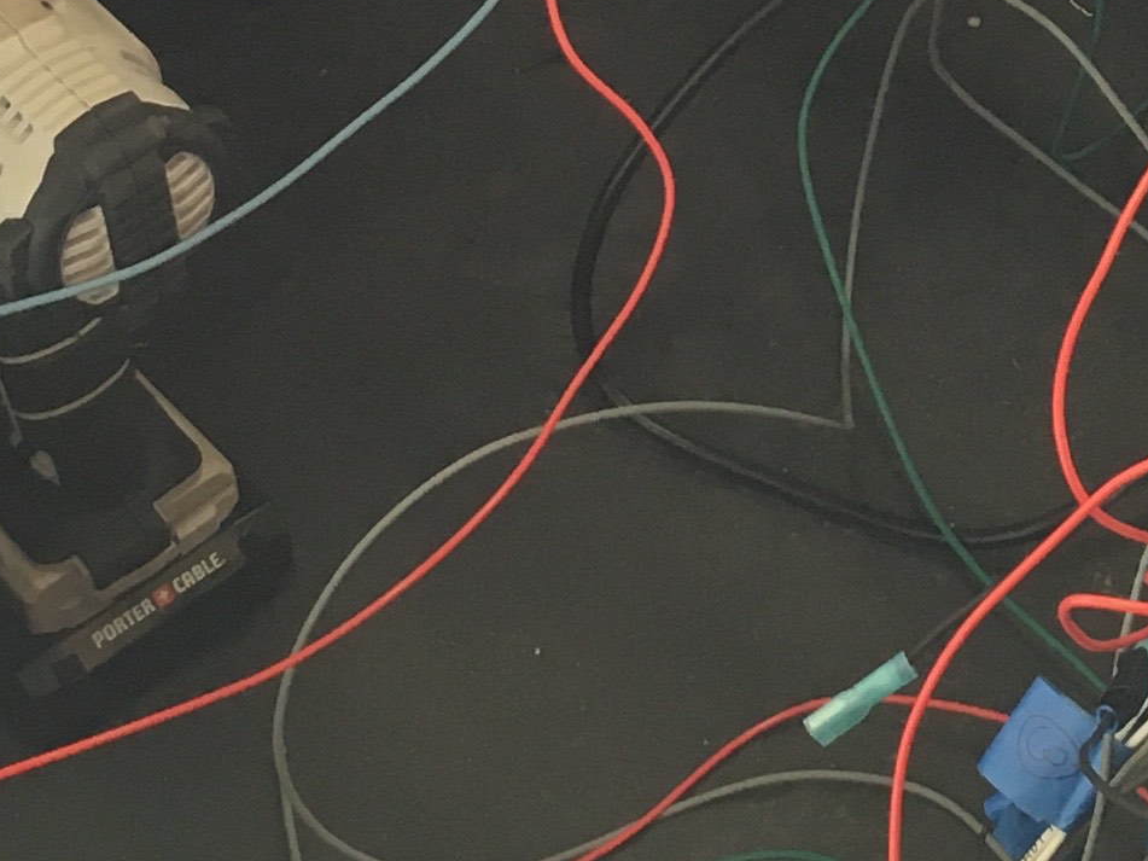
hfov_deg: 15.7
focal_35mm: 123
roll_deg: +0.8
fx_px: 4079
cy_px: -607
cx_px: 1140
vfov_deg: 11.3
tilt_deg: -37.6
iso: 64
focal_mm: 4.15
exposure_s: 1/30
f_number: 2.2
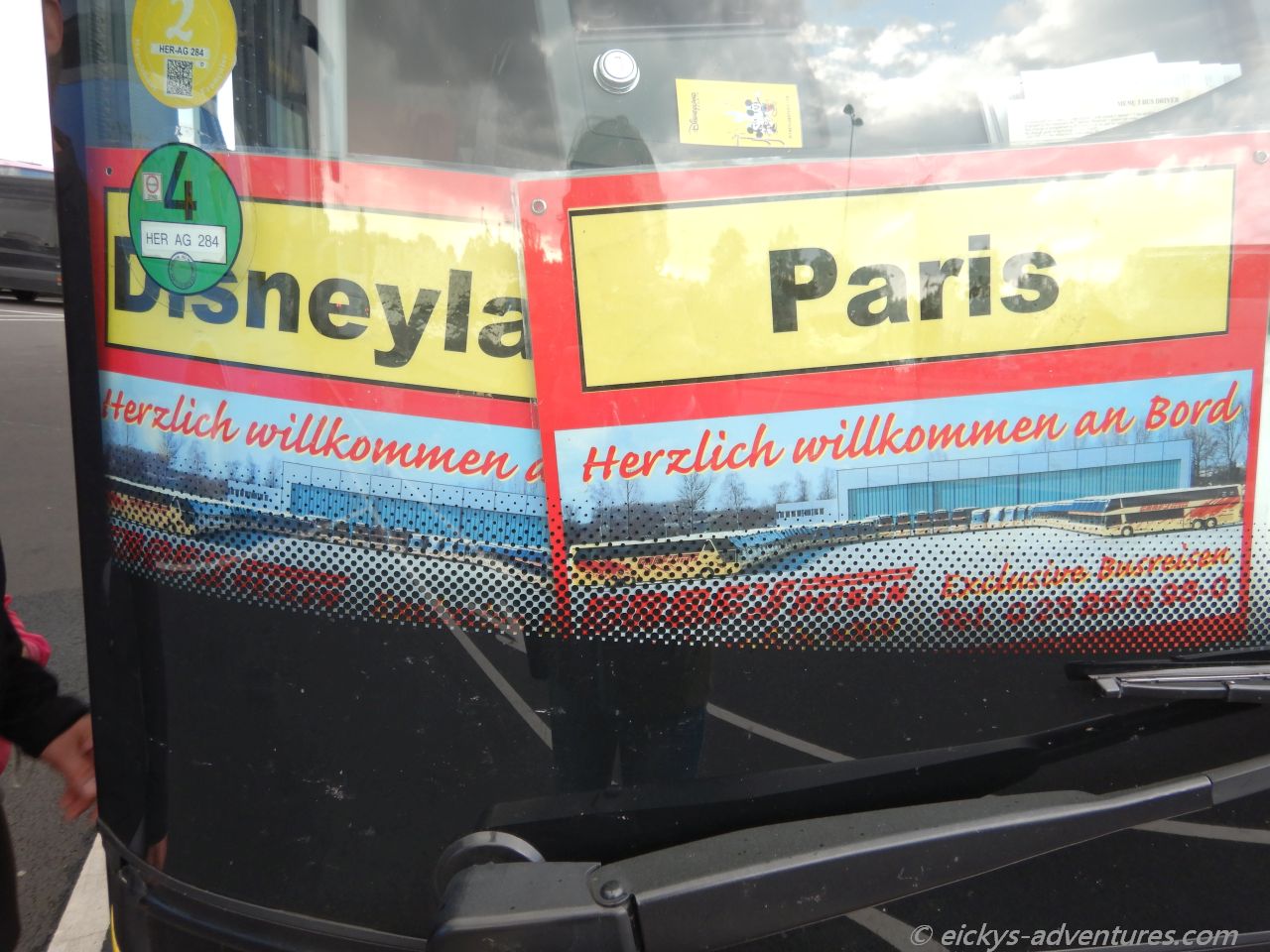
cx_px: 635
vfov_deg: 56.8
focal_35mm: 24
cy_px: 476
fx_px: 881
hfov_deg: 71.6
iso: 125
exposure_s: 1/125
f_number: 2.8
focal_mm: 4.3
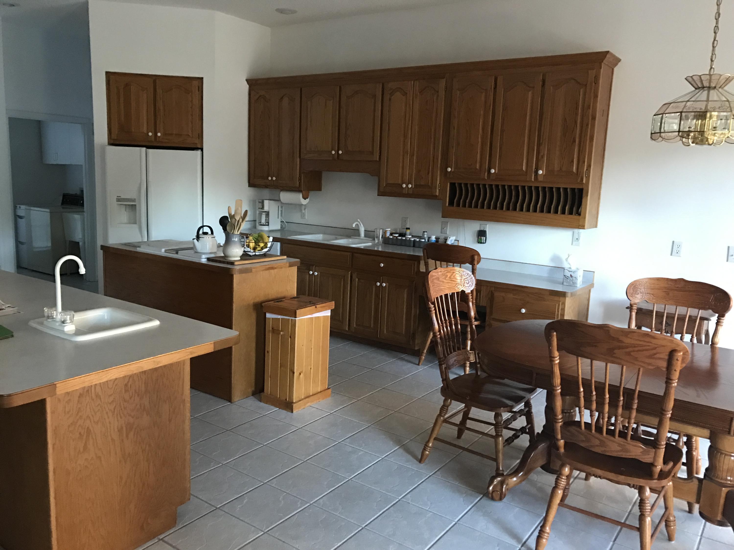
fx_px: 594
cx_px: 367
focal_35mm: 28
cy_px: 275
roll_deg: -2.4
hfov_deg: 63.4
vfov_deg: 49.7
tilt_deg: -9.5
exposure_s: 1/15
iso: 100
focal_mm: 3.99
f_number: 1.8
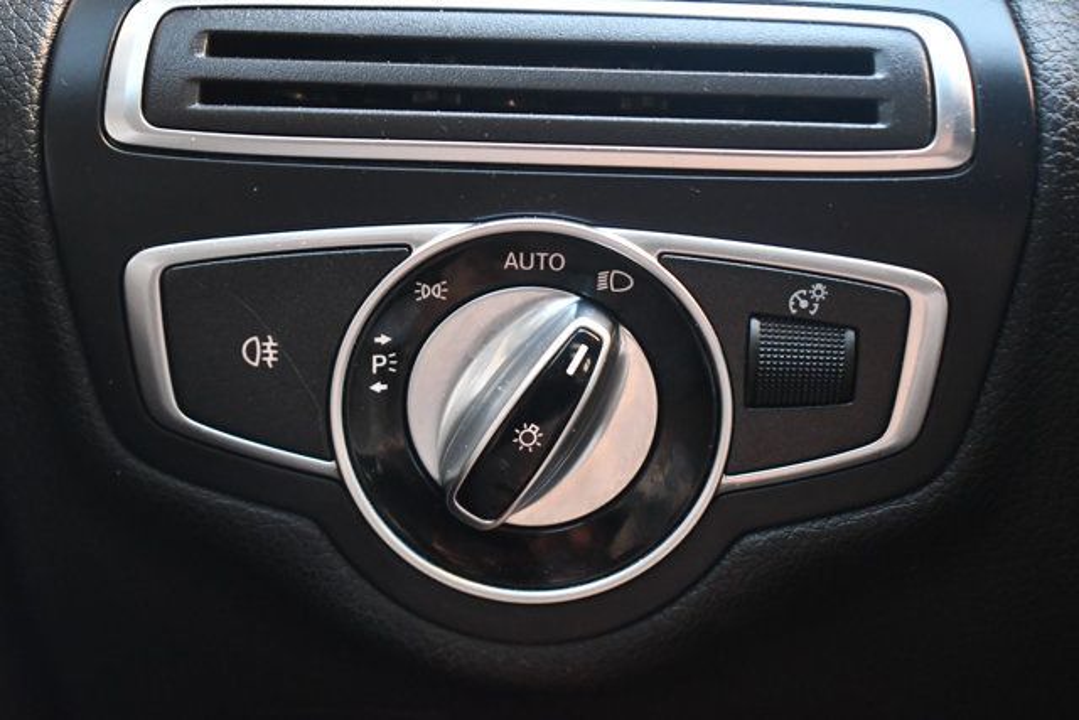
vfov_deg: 18.2
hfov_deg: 27.0
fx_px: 2248
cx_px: 540
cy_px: 360
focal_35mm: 75
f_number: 5.6
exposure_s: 1/60
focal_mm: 50
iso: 4500
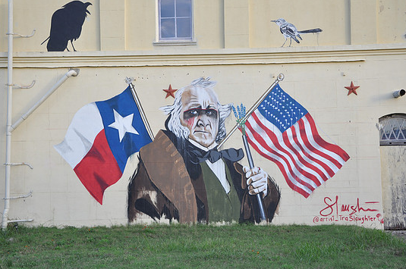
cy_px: 138
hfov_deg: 38.2
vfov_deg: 25.9
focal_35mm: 52
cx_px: 211
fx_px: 586
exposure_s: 1/40
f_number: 6.3
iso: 200
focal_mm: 32
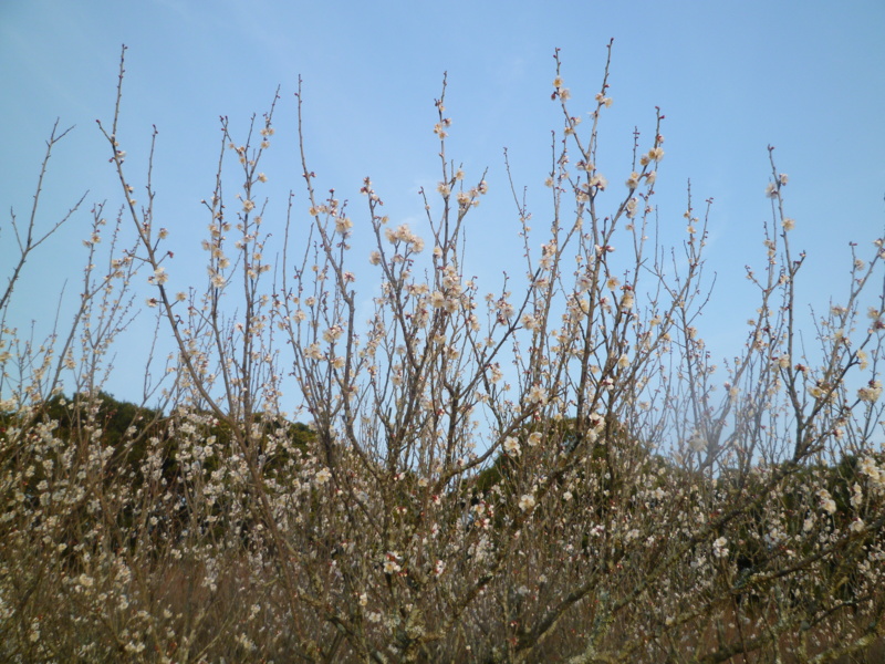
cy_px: 332
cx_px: 442
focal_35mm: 25
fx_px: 639
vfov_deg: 54.9
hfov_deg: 69.4
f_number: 4
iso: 80
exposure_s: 1/250
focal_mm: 4.5
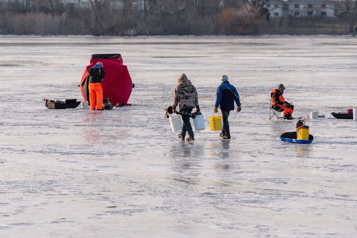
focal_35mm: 260
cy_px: 119
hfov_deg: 7.9
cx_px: 178
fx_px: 2579
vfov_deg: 5.3
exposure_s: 1/400
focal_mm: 260
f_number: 8
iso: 200
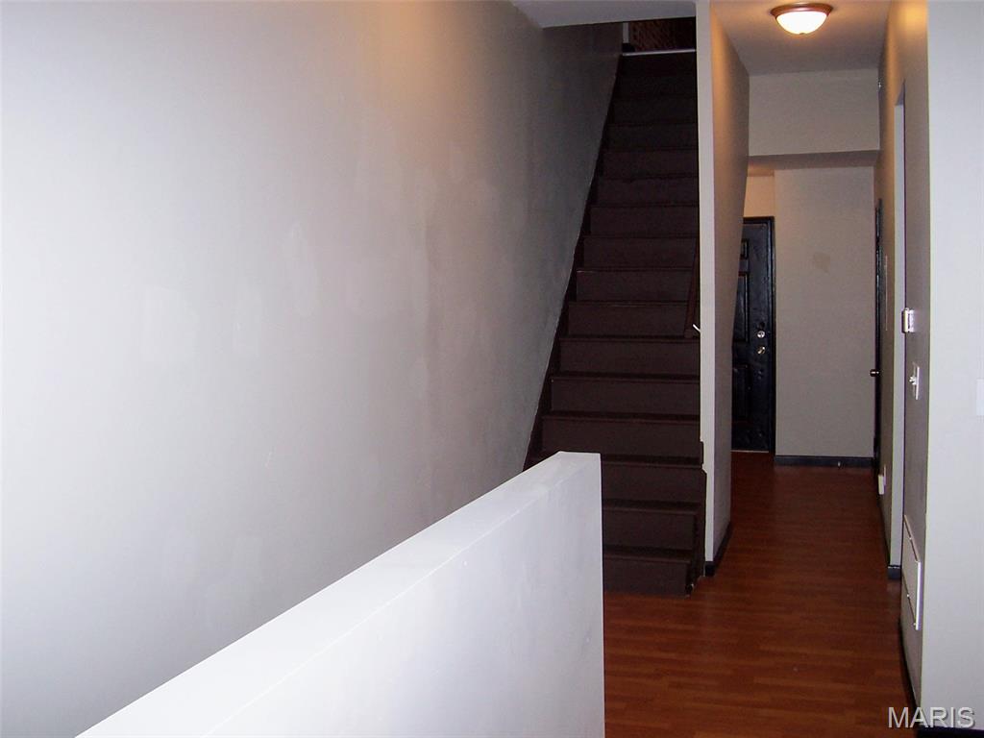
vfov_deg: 38.7
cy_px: 369
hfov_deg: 50.1
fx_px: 1052
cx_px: 492
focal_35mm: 37
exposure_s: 1/60
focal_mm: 5.6
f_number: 2.8
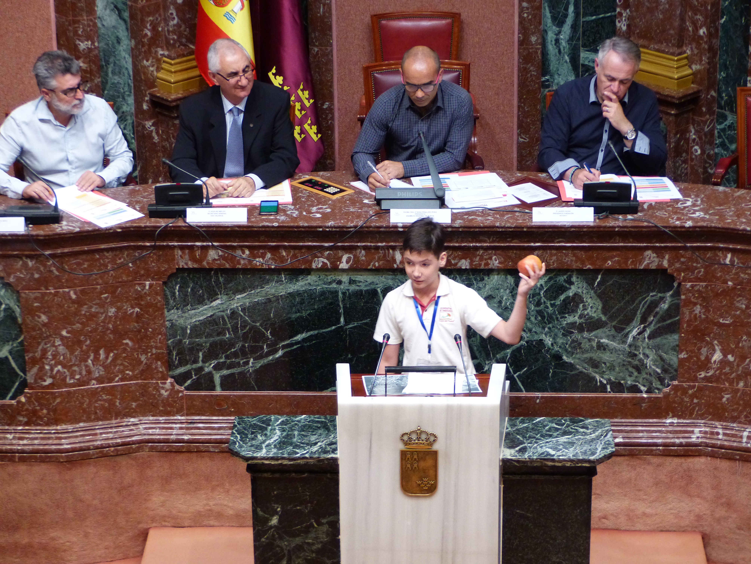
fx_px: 2104
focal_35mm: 97
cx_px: 376
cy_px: 282
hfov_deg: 20.2
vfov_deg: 15.2
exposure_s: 1/40
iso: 400
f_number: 2.8
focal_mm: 17.4
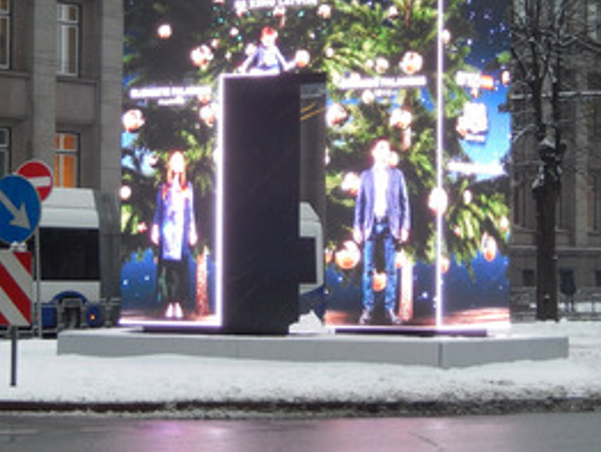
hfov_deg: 13.6
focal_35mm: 145
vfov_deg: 10.2
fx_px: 2520
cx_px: 282
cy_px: 119
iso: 400
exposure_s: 1/30
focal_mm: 17
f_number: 5.2
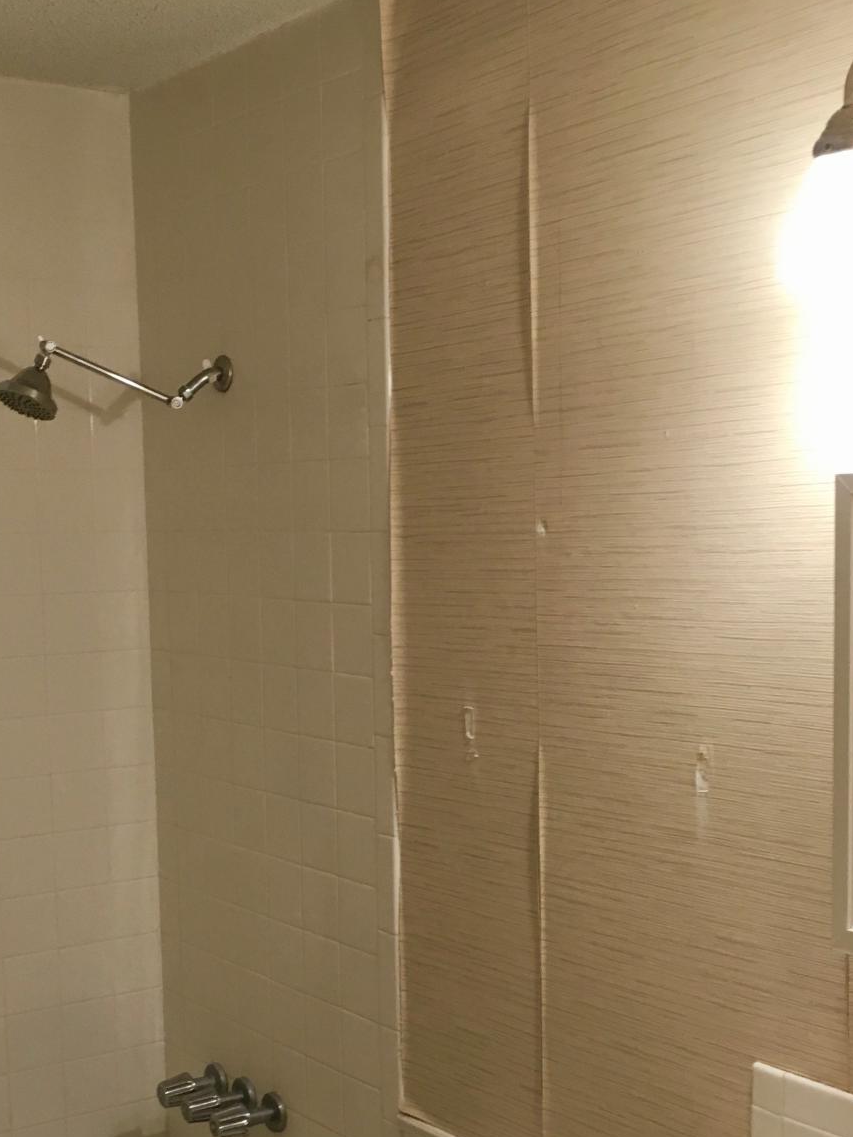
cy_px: 782
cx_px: 352
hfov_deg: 28.5
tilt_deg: -11.7
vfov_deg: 37.0
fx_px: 1675
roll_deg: +1.3
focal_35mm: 51
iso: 80
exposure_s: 1/30
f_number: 2.2
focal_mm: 4.15
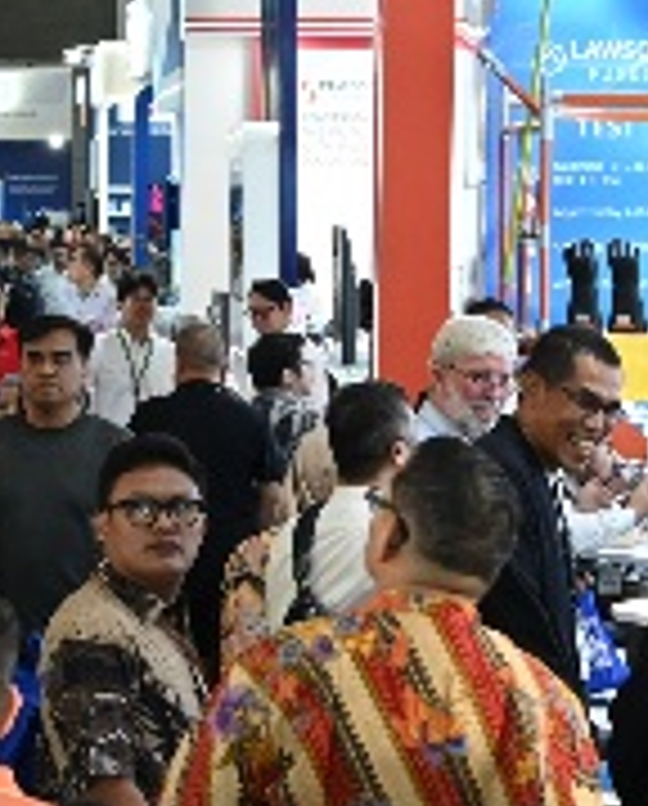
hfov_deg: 9.2
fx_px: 4014
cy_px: 279
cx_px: -16
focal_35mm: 168
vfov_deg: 11.4
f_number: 4.5
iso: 1600
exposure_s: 1/161
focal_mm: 37
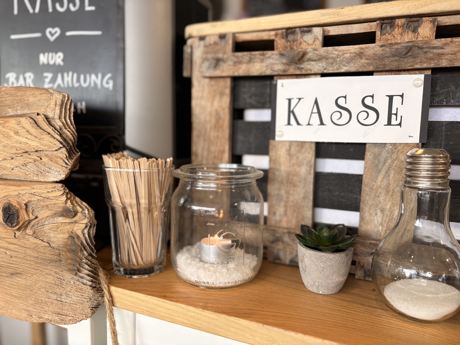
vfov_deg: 53.1
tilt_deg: -6.2
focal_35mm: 26
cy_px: 172
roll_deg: -1.6
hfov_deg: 67.3
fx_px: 346
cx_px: 230
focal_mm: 5.96
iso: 125
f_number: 1.6
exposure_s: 1/105
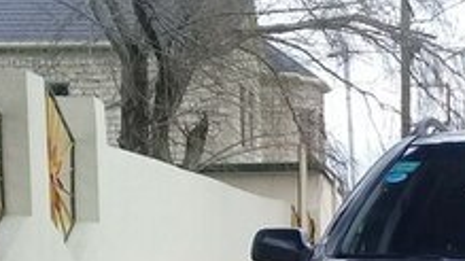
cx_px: 516
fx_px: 1257
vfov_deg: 11.4
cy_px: 385
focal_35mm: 102
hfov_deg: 20.0
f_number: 2.2
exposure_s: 1/377
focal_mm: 3.3
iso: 50
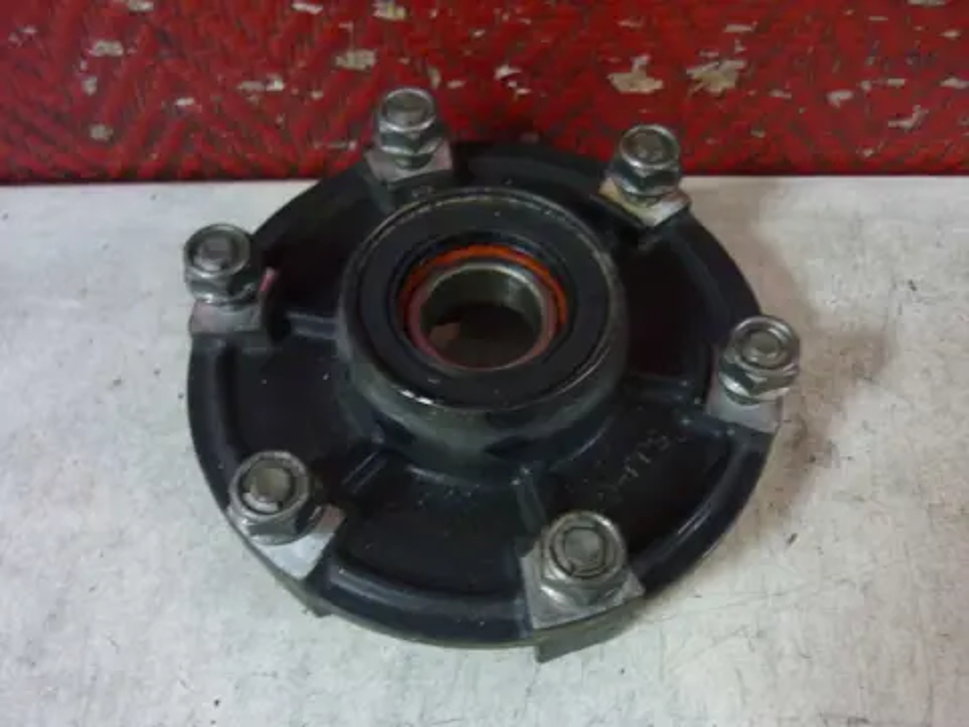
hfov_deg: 55.4
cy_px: 364
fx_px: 924
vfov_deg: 42.9
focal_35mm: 33
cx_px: 484
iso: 400
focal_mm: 5.5
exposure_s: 1/8
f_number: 2.8
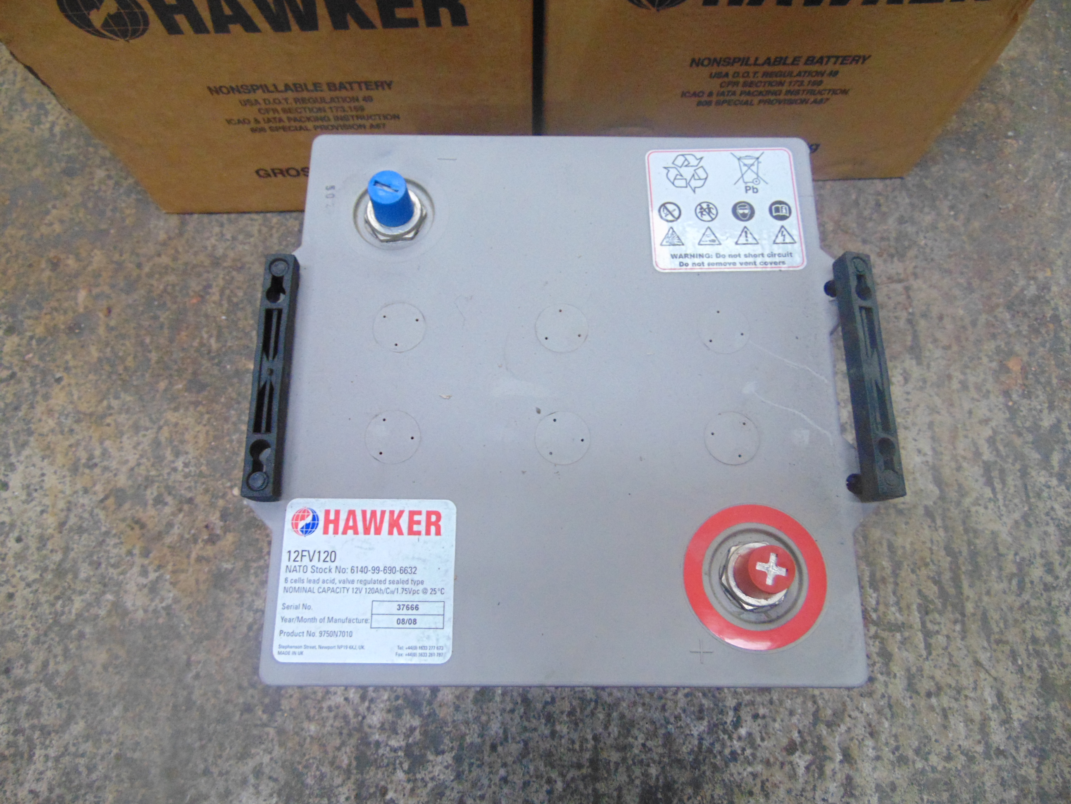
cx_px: 536
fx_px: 773
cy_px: 402
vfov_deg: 54.9
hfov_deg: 69.4
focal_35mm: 25
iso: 400
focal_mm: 4.5
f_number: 3
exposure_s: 1/25
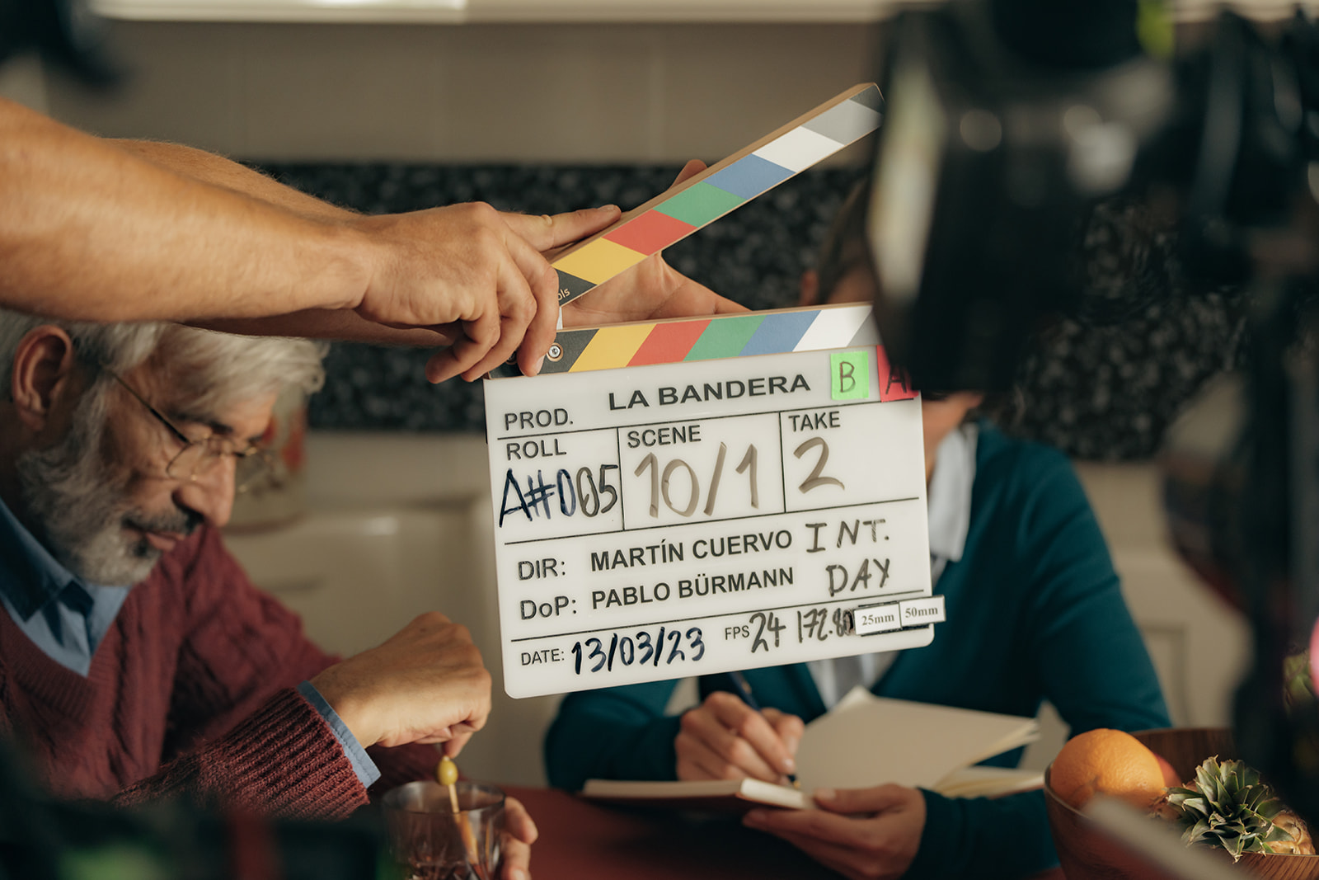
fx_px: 2565
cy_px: 440
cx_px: 660
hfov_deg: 28.8
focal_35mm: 70
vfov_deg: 19.5
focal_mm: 70
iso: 640
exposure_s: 1/100
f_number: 2.8
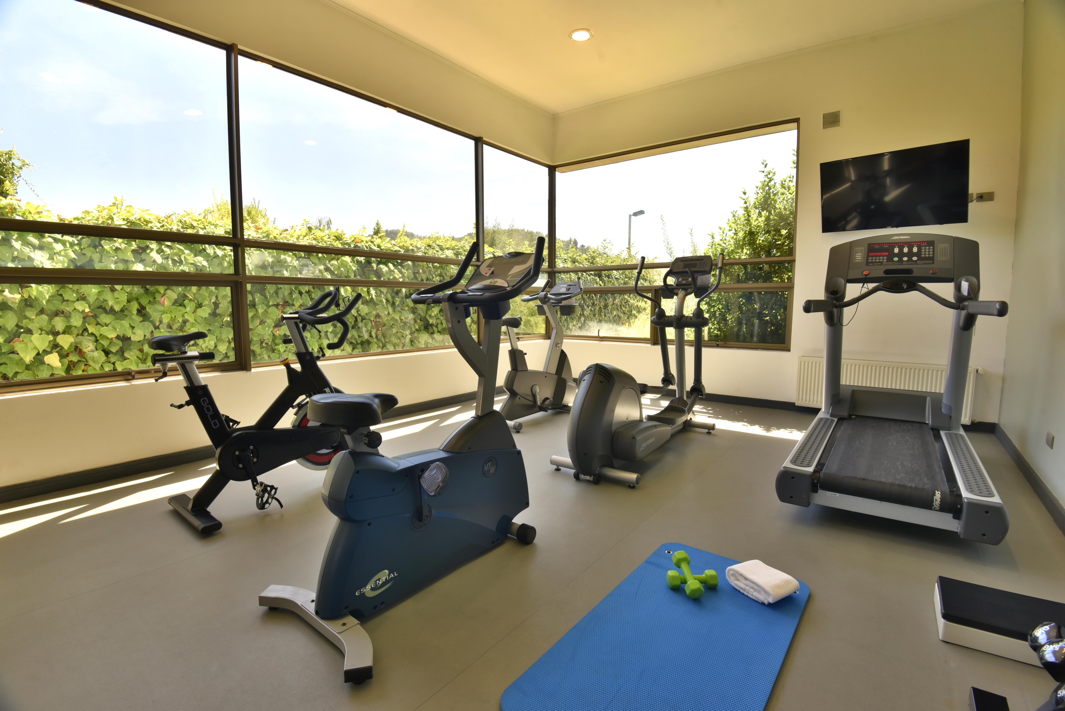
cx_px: 532
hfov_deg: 96.7
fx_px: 473
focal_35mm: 16
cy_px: 356
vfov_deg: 73.8
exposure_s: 1/5
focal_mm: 16
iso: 500
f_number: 9
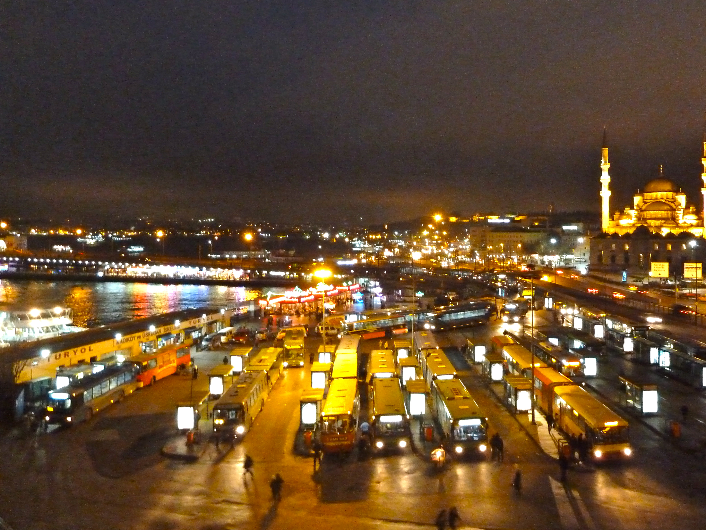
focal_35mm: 29
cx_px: 408
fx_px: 591
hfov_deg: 61.3
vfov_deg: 48.1
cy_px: 225
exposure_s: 1/6
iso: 800
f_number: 3.3
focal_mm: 4.1
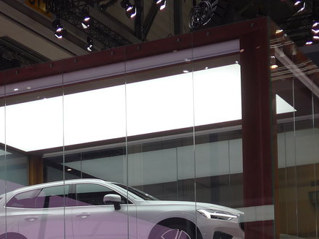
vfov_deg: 14.3
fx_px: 912
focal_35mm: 99
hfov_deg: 19.7
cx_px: 75
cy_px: 317
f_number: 2.8
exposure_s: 1/125
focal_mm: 7.5
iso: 80
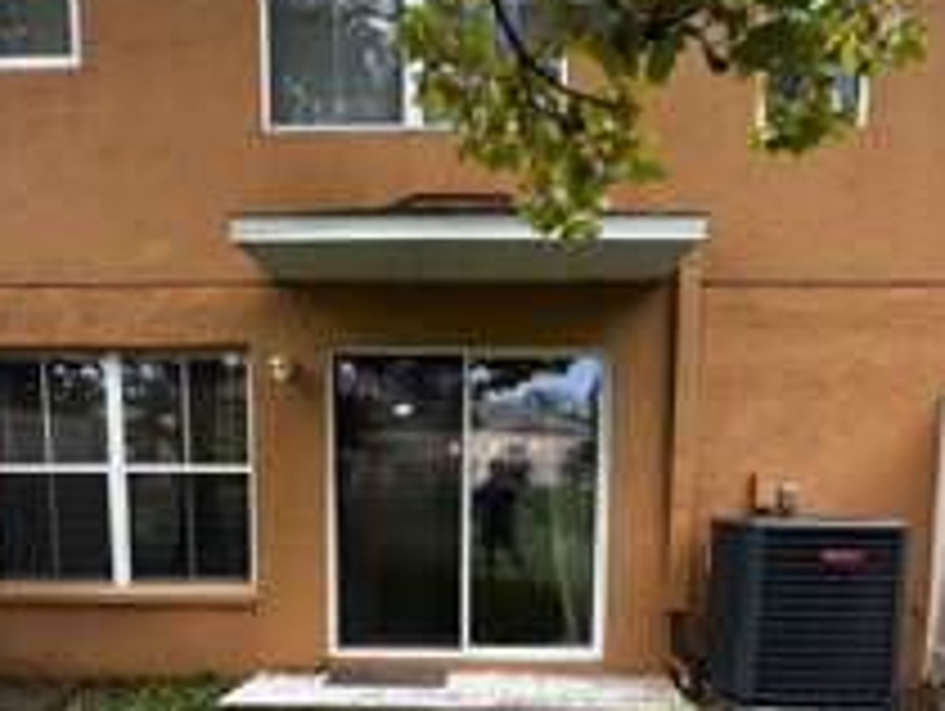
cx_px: 459
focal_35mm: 32
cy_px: 598
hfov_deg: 56.8
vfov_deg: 41.7
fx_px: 875
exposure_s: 1/99
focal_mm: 2.22
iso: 50
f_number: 2.2
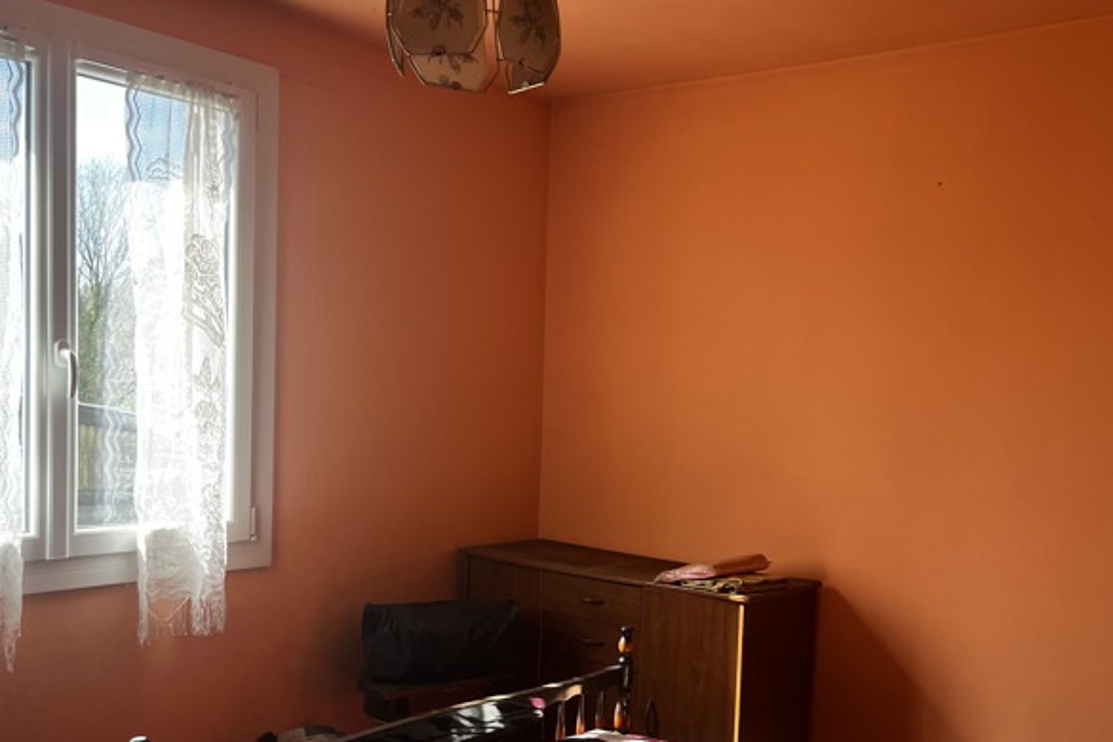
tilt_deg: -3.7
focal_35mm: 37
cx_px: 641
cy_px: 464
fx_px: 1144
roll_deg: -1.7
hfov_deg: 51.7
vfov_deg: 35.7
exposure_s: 1/171
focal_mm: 5.1
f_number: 1.6
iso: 64
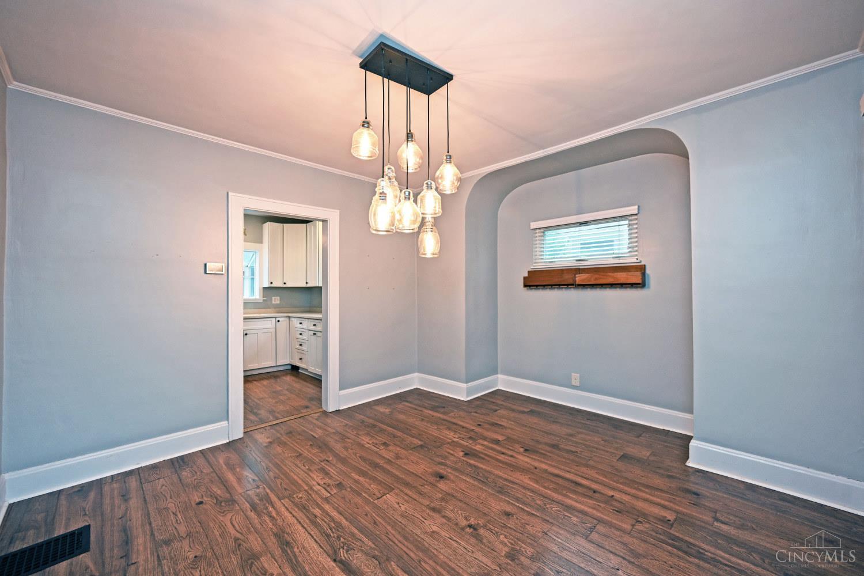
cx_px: 432
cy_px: 288
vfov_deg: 81.2
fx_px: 336
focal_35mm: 14
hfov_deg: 104.3
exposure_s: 1/60
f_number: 4
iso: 450
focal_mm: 14
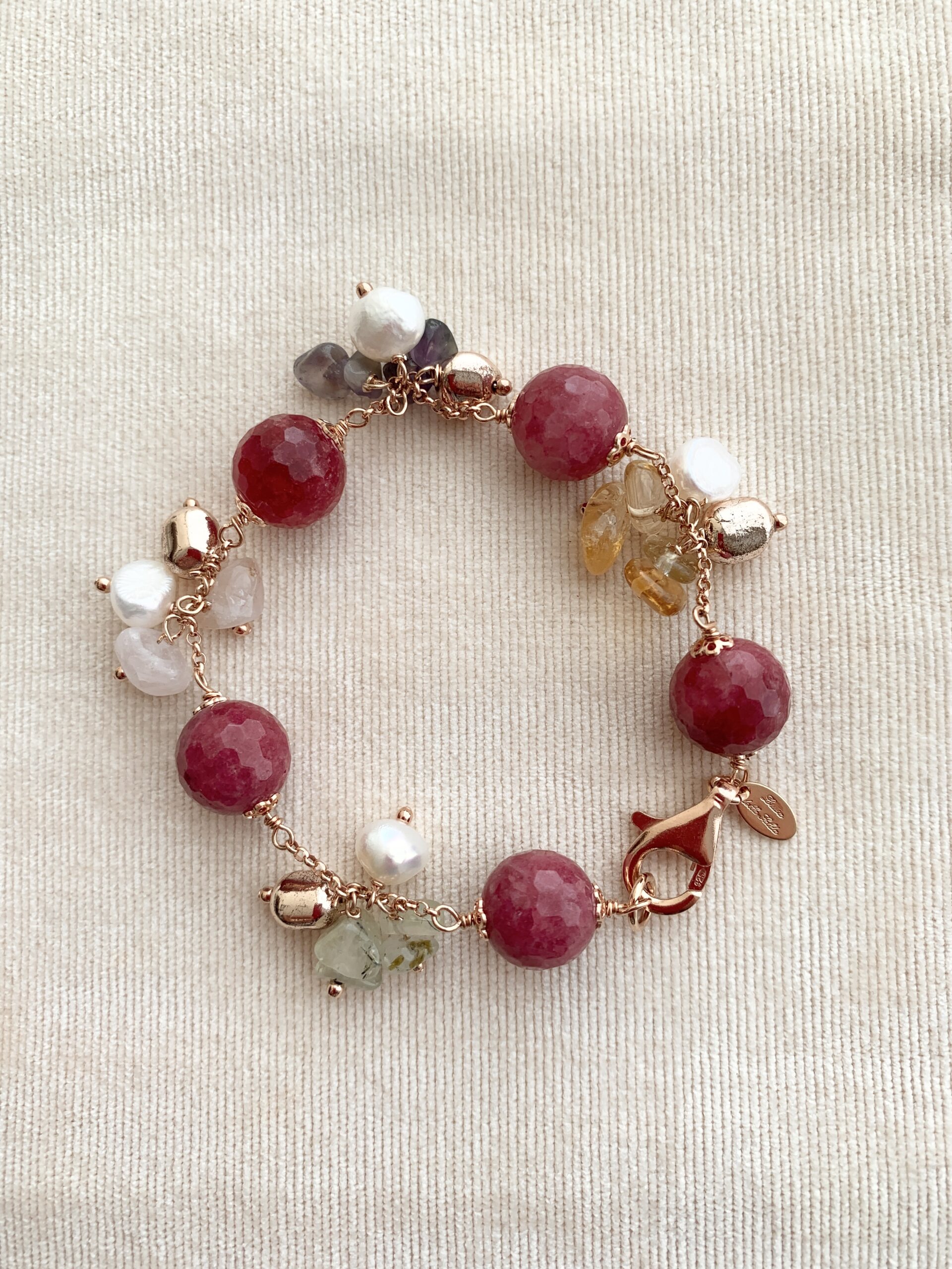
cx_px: 476
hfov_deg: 53.1
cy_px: 634
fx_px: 953
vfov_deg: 67.3
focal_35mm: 26
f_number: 1.8
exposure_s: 1/138
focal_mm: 4.25
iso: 25
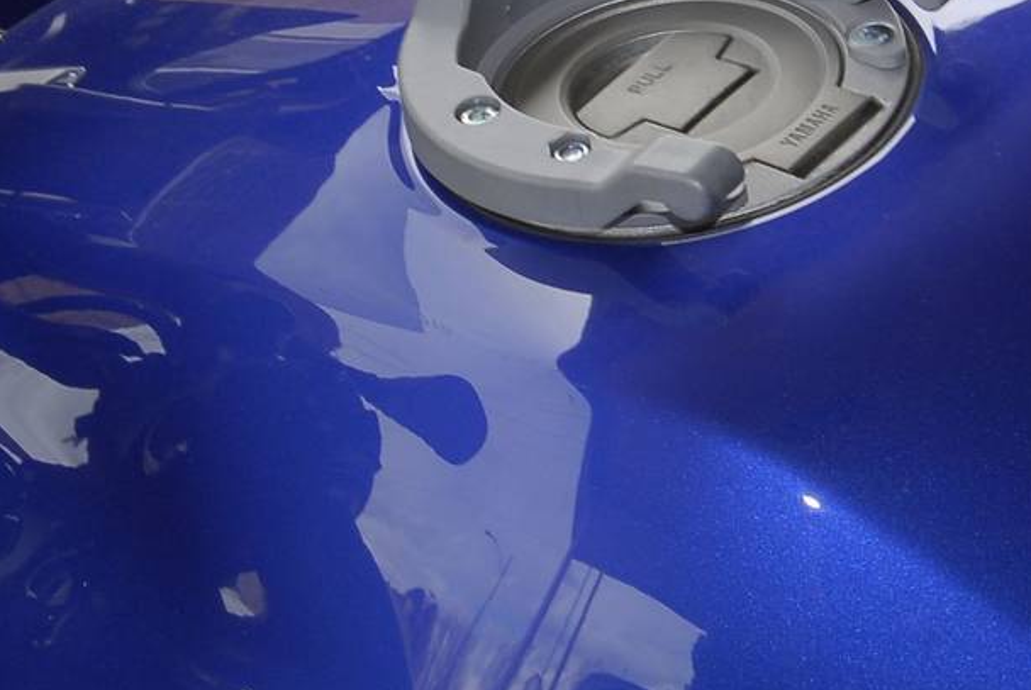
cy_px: 67
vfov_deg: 8.0
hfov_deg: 11.9
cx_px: 444
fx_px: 4950
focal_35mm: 173
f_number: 8
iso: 200
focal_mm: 35
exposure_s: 1/60
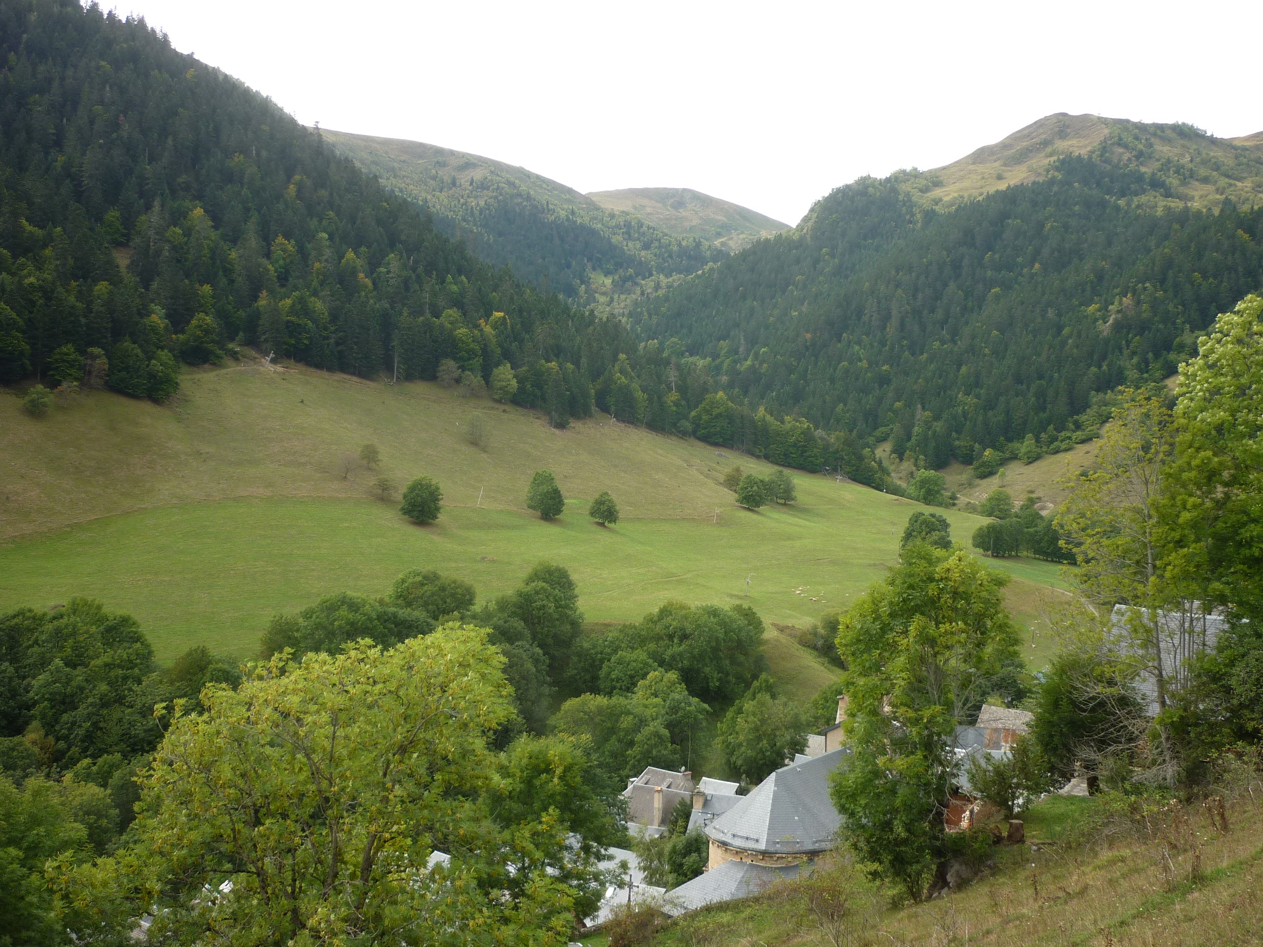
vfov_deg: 41.8
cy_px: 470
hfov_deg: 54.0
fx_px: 1241
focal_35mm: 34
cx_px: 635
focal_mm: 5.5
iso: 80
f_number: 2.8
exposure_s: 1/400
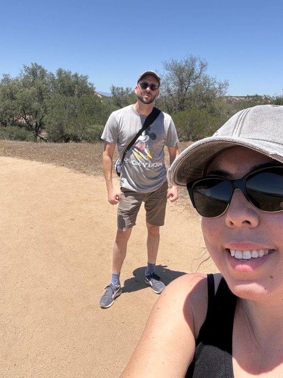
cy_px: 186
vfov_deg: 58.4
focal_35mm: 31
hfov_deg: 45.4
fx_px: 338
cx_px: 145
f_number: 1.9
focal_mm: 2.69
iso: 32
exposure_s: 1/900
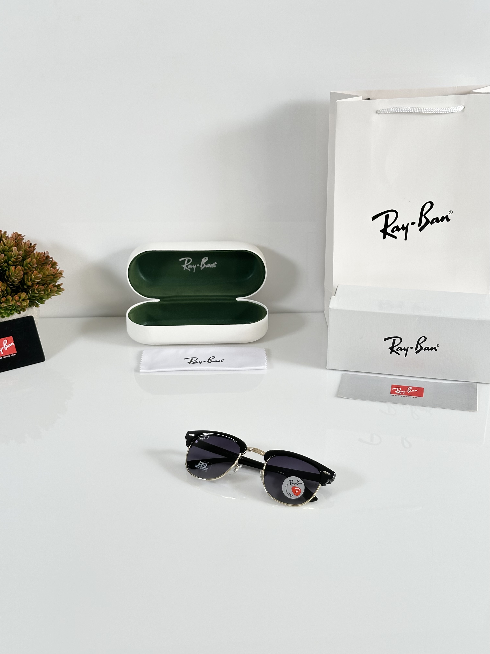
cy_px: 327
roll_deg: +0.1
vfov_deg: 39.7
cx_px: 245
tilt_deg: -26.5
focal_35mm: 48
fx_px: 906
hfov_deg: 30.3
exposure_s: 1/121
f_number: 1.78
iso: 64
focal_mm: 6.86
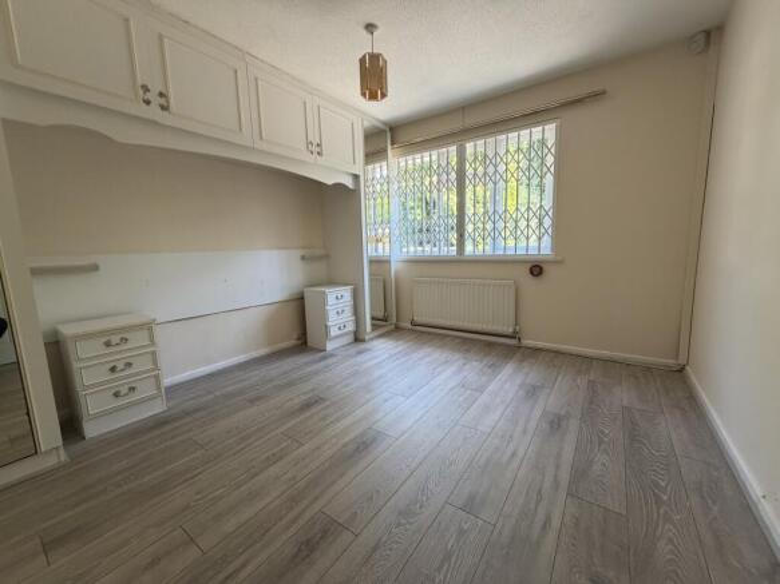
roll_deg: +2.1
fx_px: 315
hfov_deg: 102.1
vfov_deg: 85.7
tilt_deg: -8.0
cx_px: 390
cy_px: 292
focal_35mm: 14
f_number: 2.2
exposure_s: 1/121
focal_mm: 2.22
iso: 320
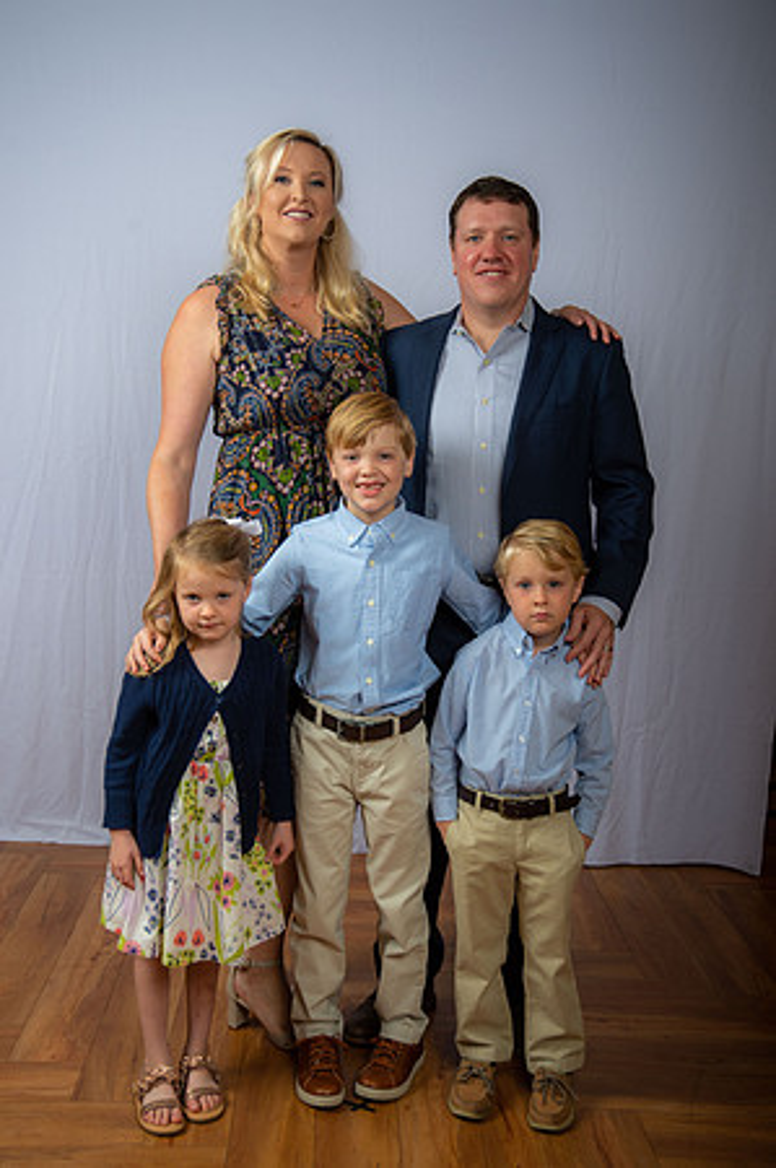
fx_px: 1458
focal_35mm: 45
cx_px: 388
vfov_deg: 43.6
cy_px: 584
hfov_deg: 29.8
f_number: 6.3
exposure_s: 1/200
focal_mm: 45
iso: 250
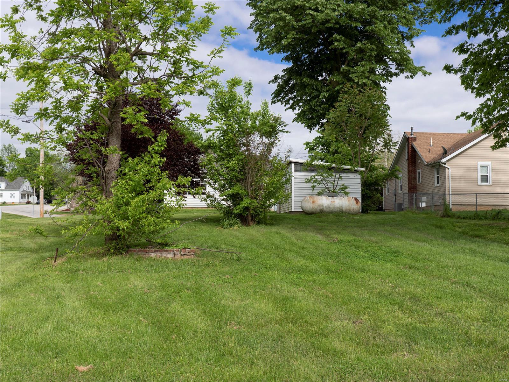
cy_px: 191
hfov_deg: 46.8
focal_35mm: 40
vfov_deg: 36.0
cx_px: 254
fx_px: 588
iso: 200
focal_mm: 20
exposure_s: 1/800
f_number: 5.6
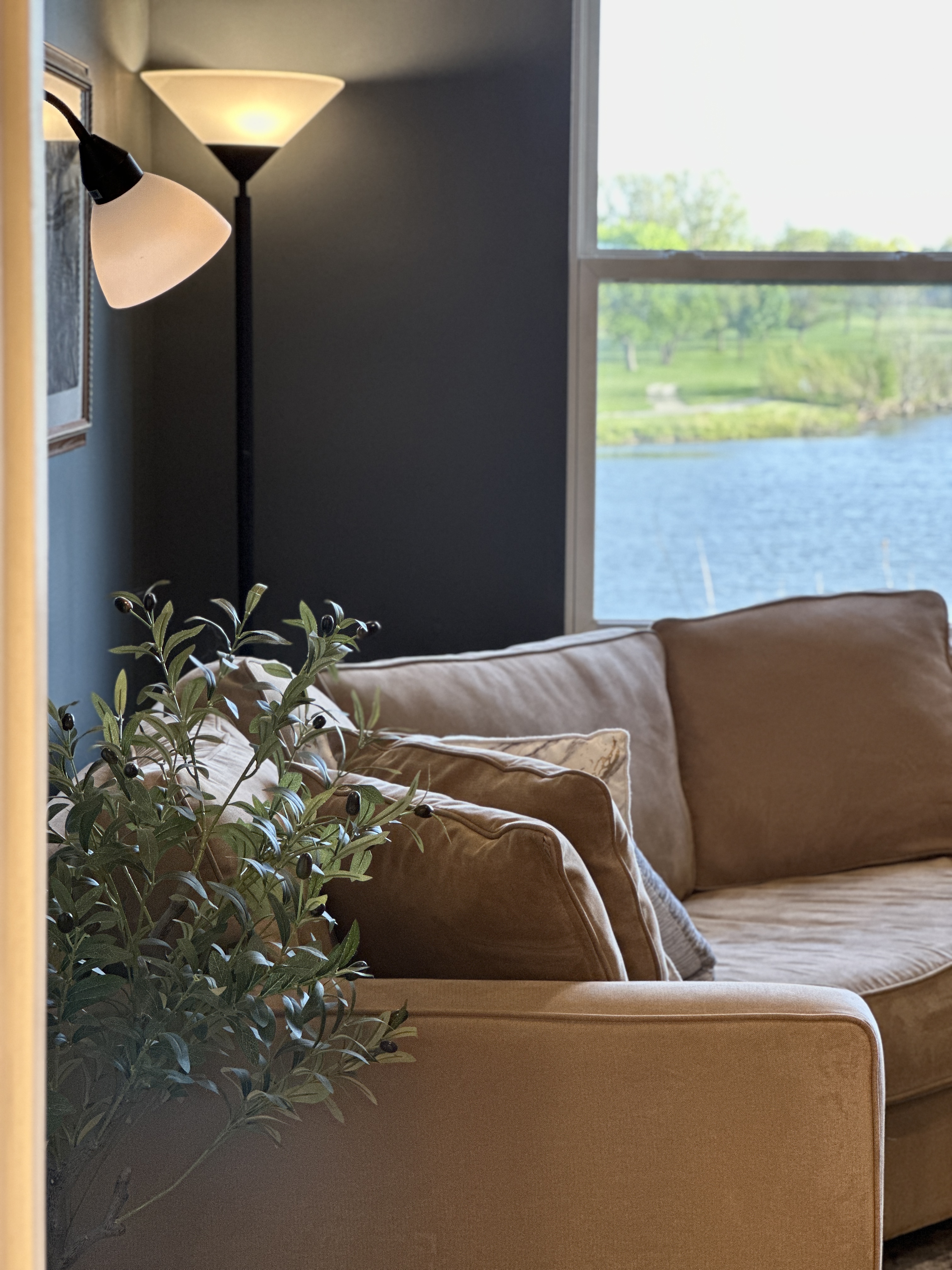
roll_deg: -1.4
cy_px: 635
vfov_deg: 25.3
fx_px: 2824
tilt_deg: -6.4
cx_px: 476
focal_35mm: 77
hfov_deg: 19.1
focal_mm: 9
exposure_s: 1/60
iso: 160
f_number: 2.8
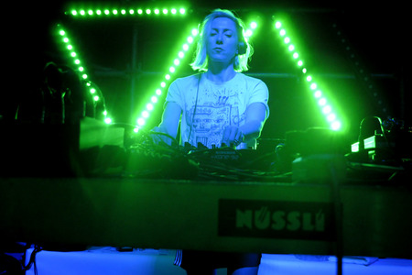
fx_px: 481
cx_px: 206
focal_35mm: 42
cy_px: 138
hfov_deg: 46.4
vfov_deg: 31.9
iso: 2200
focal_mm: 28
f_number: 4.5
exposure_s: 1/160
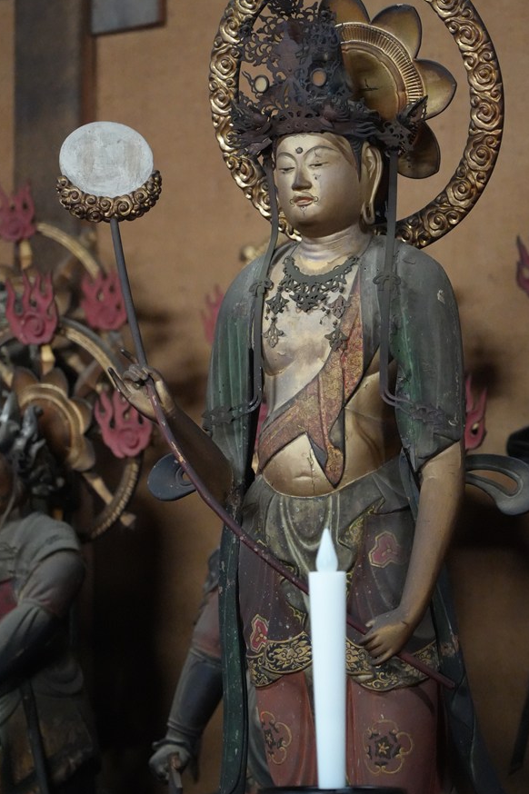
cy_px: 352
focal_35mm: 123
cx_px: 274
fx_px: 2713
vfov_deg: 16.7
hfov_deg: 11.1
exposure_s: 1/125
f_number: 4
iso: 12800
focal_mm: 105
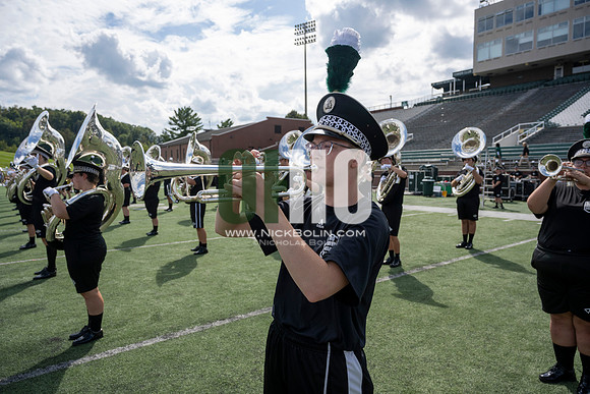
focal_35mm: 24
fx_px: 393
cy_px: 197
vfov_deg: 53.2
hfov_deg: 73.7
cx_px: 295
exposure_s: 1/1600
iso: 200
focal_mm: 24
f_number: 5
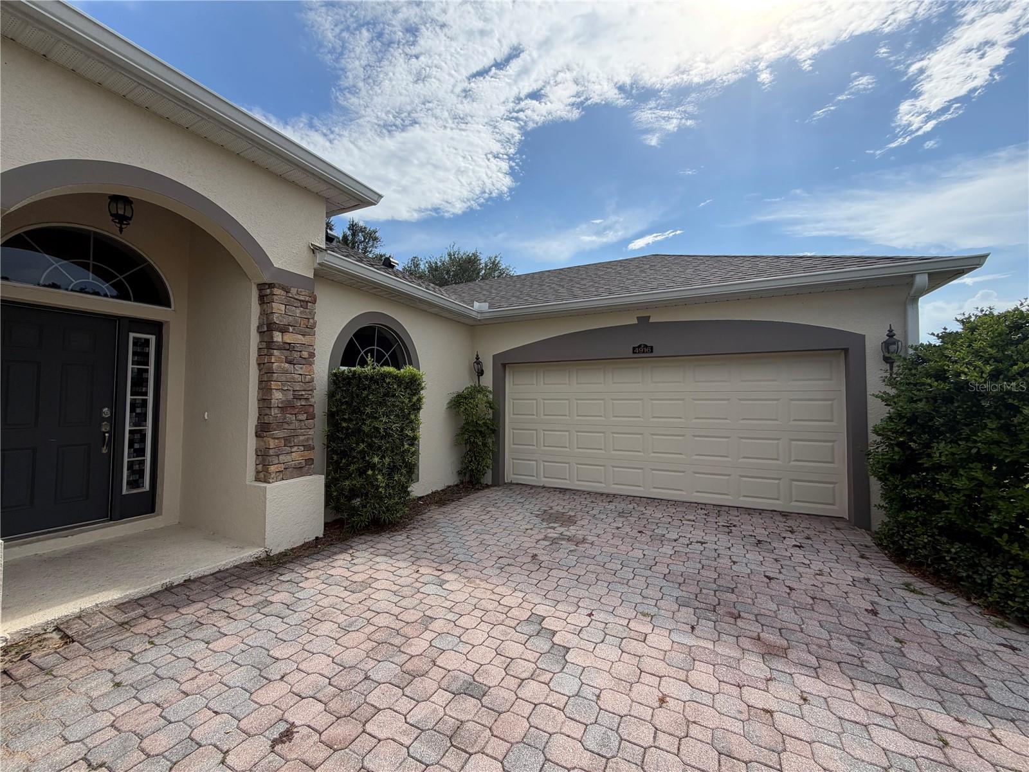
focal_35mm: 14
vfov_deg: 85.7
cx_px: 514
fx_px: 416
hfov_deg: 102.1
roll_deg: +0.0
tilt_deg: +2.2
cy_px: 386
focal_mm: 2.22
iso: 20
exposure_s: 1/1068
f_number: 2.2
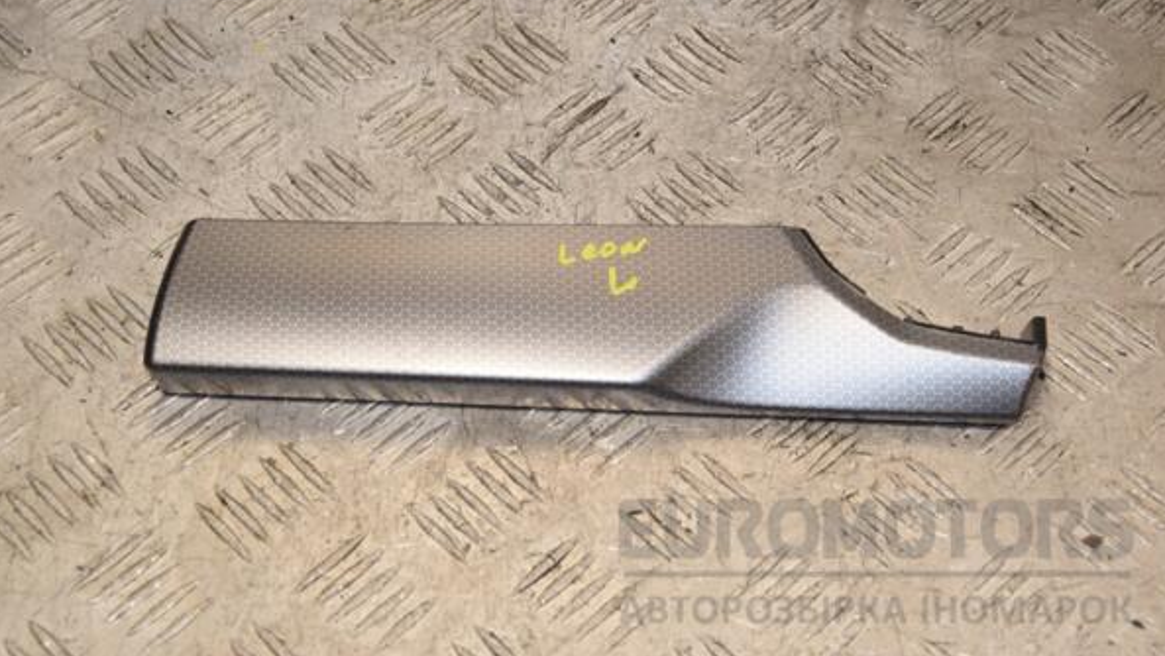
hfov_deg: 29.5
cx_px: 582
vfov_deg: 16.9
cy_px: 267
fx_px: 2210
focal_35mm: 72
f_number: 8
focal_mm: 45
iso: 800
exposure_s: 1/200
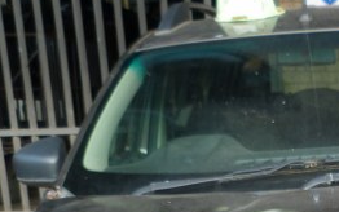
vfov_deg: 14.8
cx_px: 357
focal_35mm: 81
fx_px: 749
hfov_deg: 24.1
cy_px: 330
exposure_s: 1/100
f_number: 2.8
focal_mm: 4.5
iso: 80
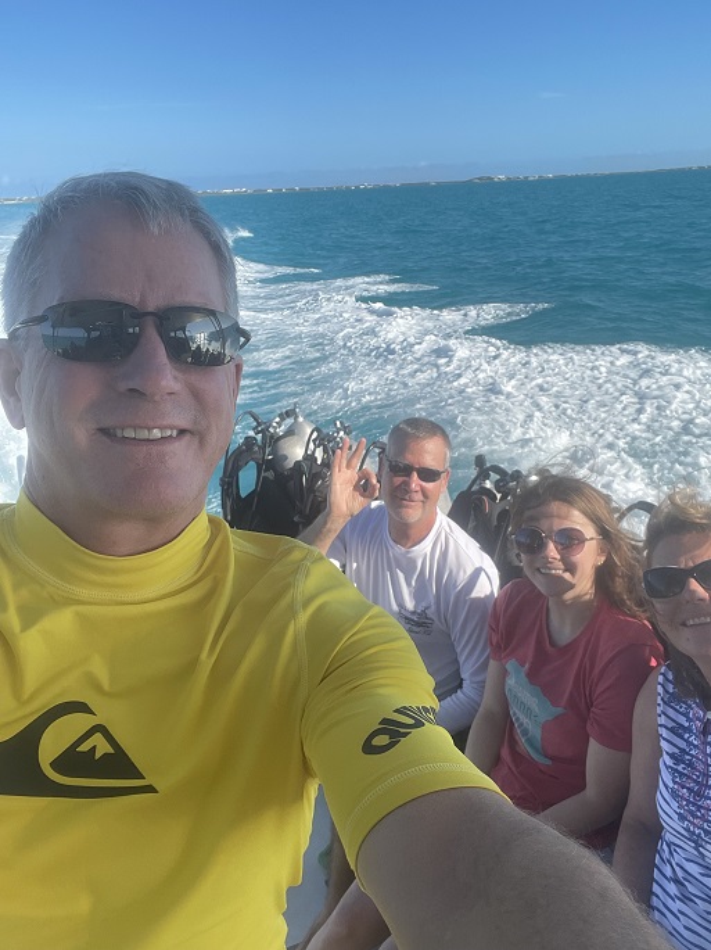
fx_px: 822
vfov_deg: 60.0
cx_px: 356
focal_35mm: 30
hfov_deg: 46.8
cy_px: 475
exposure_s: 1/675
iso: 25
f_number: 2.2
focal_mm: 2.71
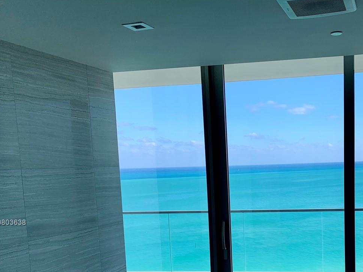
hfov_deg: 42.6
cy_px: 223
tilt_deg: -5.3
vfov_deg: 32.6
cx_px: 267
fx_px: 451
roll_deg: +1.1
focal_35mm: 43
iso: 25
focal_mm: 4.25
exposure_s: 1/523
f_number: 1.8
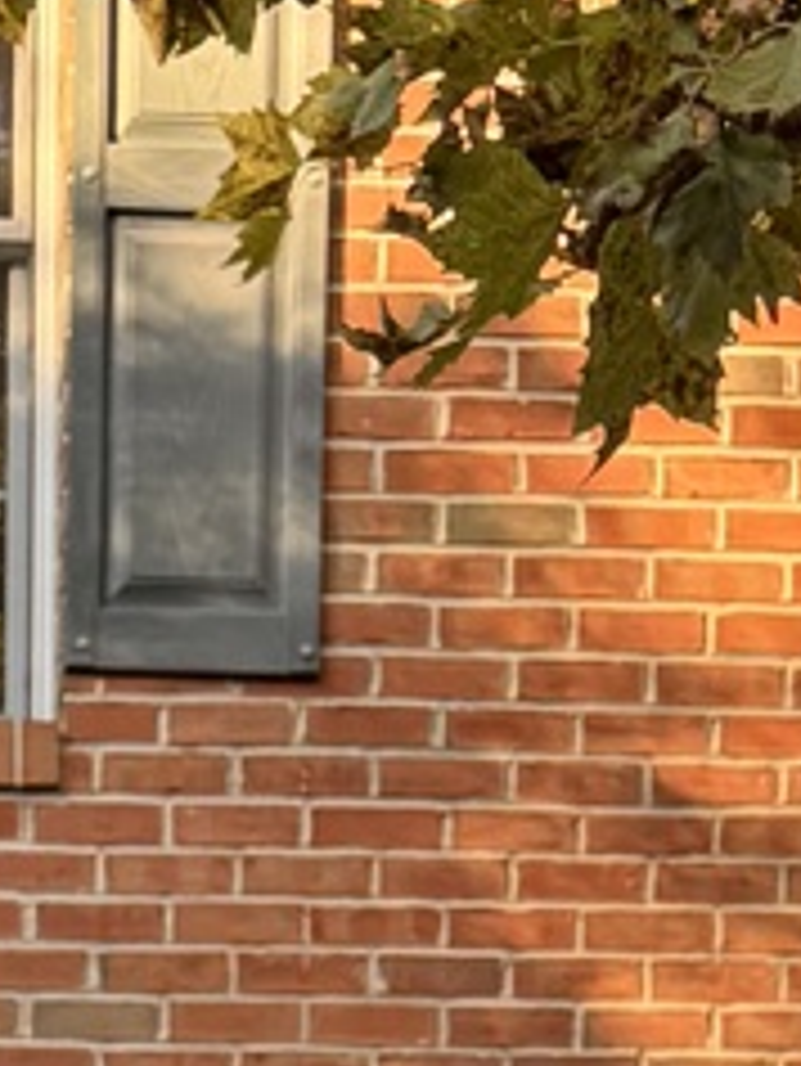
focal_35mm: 178
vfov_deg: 8.4
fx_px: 5487
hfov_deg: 8.2
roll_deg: +0.8
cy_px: 3675
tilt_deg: -6.5
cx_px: -333
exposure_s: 1/180
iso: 64
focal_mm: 6.76
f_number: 1.78
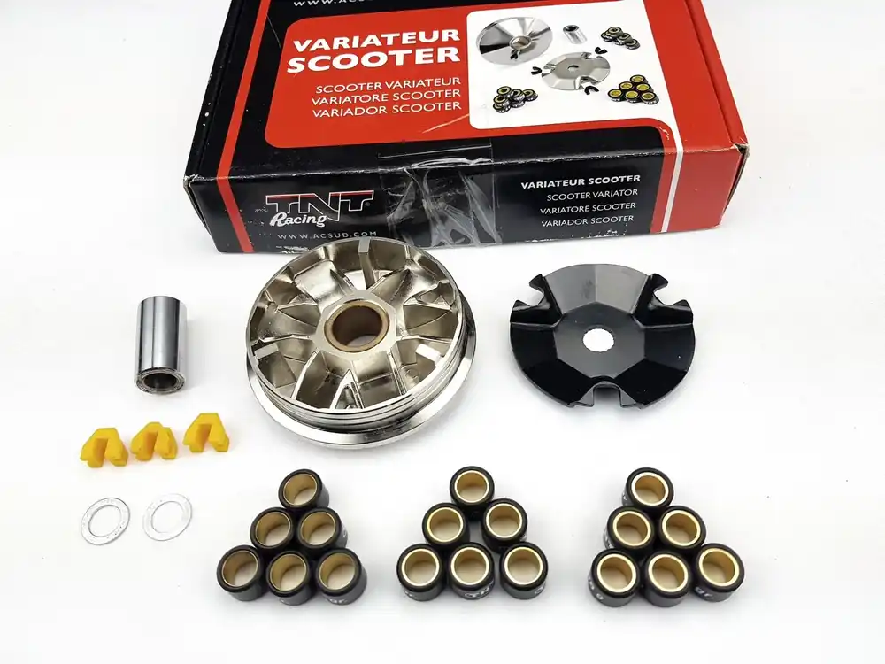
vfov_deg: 53.1
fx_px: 665
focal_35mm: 26
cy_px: 332
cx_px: 442
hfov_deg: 67.3
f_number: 1.7
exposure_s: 1/234
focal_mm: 4.2
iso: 40
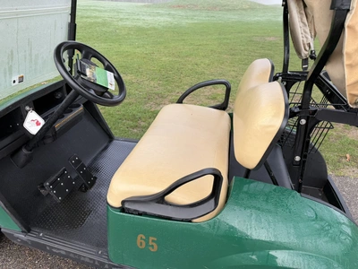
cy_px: 134
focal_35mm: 24
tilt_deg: -28.7
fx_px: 248
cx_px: 179
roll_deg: +1.7
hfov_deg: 71.6
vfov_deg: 56.8
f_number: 1.78
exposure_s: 1/423
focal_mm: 6.76
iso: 80
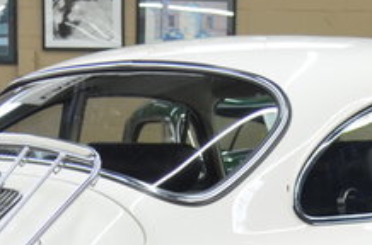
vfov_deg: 9.0
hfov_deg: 13.9
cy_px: 339
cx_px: 198
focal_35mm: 148
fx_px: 1525
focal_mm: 28
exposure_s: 1/60
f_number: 4.5
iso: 800
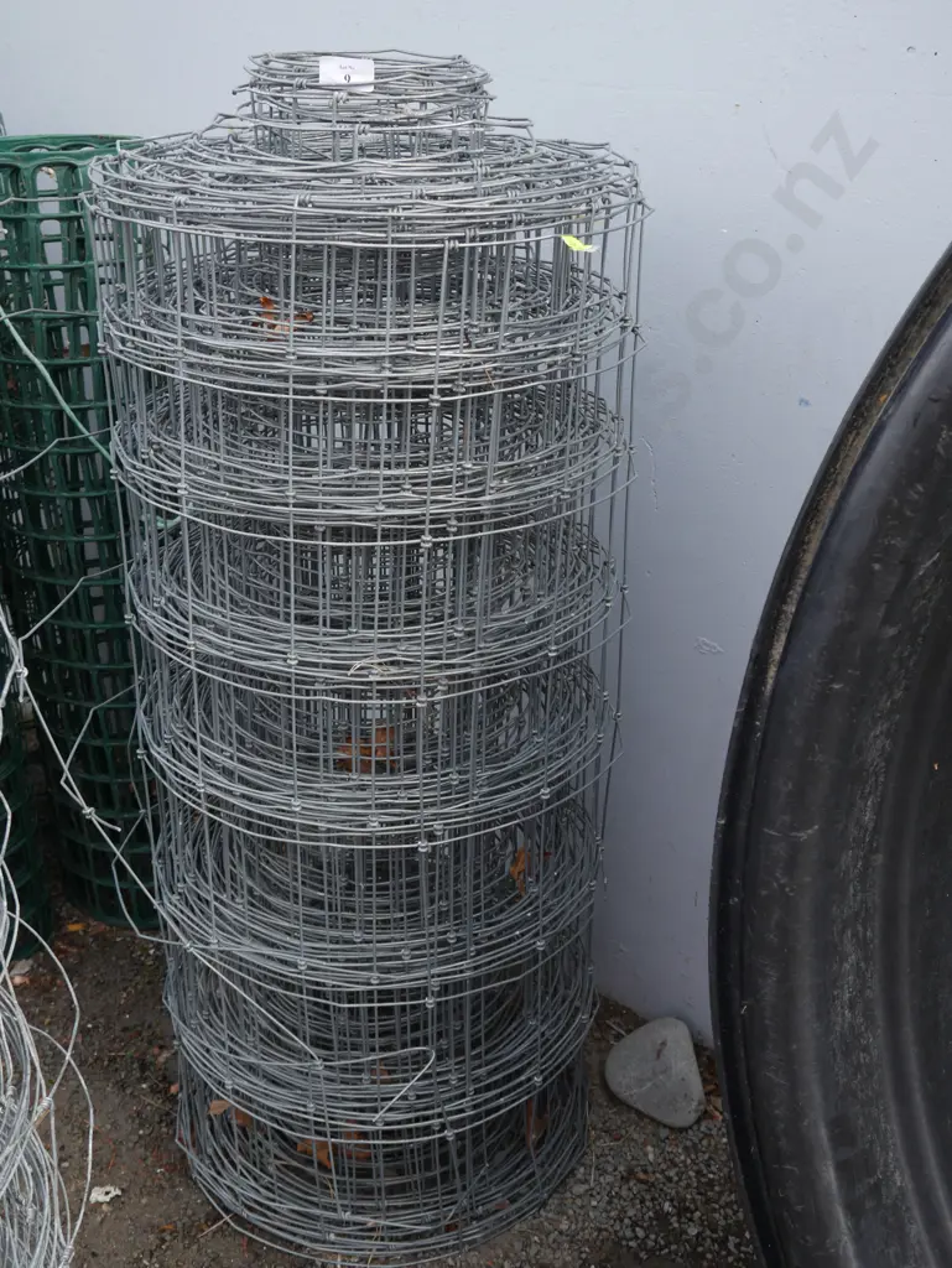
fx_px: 1466
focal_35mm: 40
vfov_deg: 46.8
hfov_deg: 36.0
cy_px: 634
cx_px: 476
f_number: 5
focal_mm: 20
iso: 200
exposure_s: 1/160
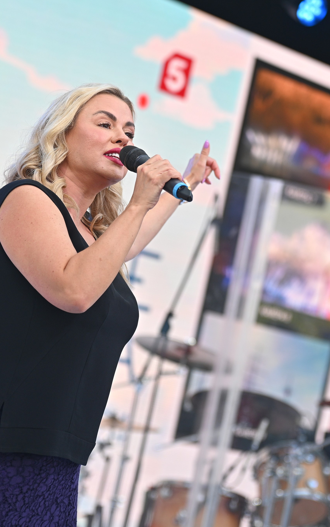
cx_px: 189
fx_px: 1928
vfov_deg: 15.6
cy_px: 262
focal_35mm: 134
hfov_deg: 9.8
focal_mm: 87
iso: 100
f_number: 2.7
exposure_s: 1/250
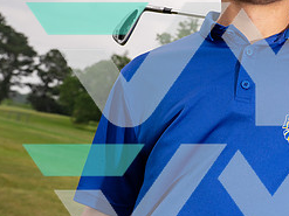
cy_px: 65
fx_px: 809
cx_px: 324
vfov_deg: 15.2
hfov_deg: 19.3
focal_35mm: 97
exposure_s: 1/250
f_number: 8
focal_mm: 43
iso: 100
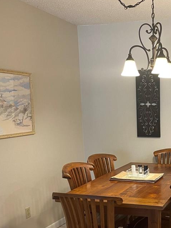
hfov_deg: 28.4
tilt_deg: -10.8
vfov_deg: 37.9
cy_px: 171
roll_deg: +0.5
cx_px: 158
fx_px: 323
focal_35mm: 49
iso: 100
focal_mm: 4.25
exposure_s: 1/60
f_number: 1.8
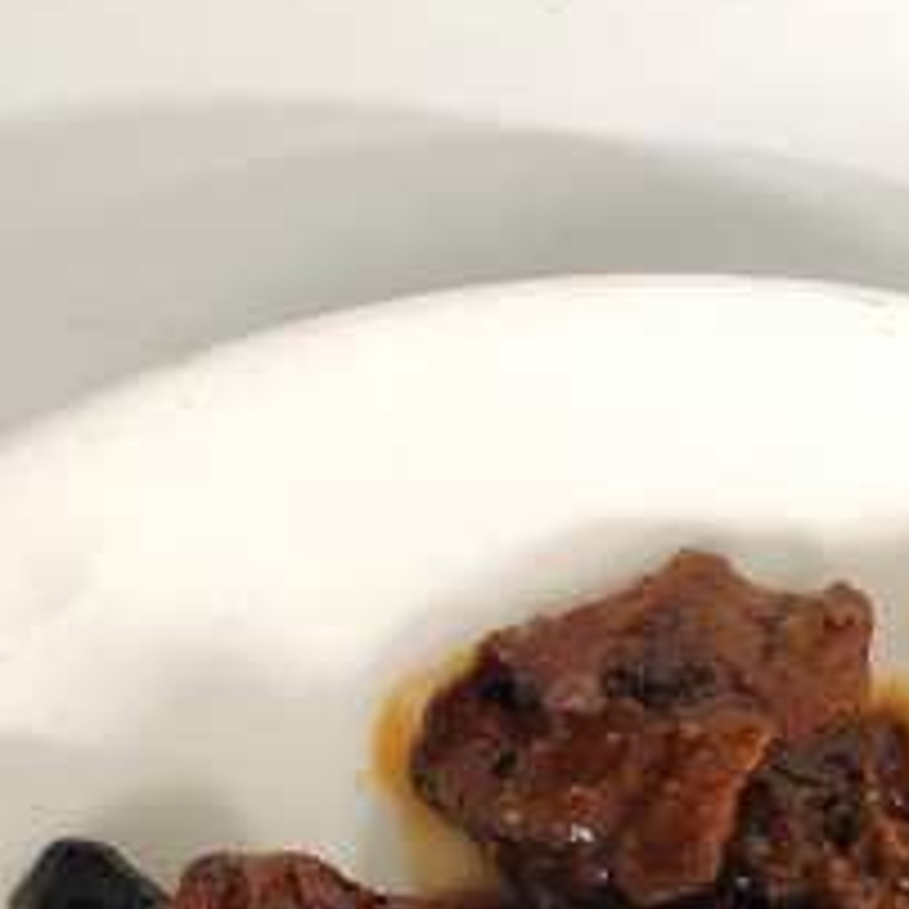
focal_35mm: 98
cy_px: 1634
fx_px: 2912
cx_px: 698
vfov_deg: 15.3
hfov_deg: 17.6
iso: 100
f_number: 1.8
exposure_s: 1/14
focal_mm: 3.99
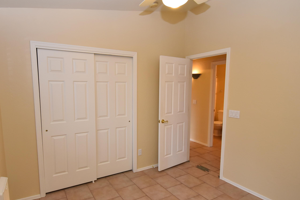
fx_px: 167
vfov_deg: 61.9
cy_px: 105
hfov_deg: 83.3
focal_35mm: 20
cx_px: 125
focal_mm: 10
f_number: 4.5
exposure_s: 1/80
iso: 800
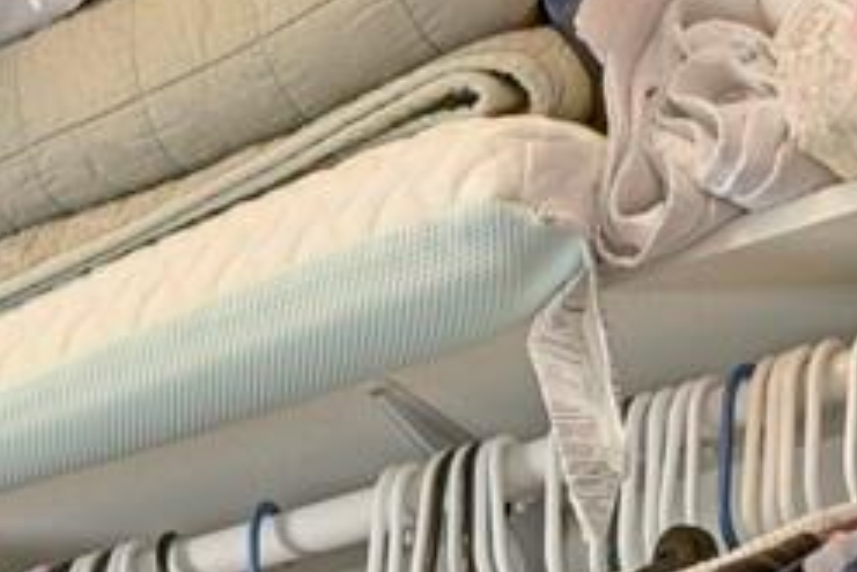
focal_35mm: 110
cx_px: -449
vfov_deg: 9.8
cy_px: 1657
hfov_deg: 16.8
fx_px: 2620
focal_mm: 17
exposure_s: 6
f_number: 8
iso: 250
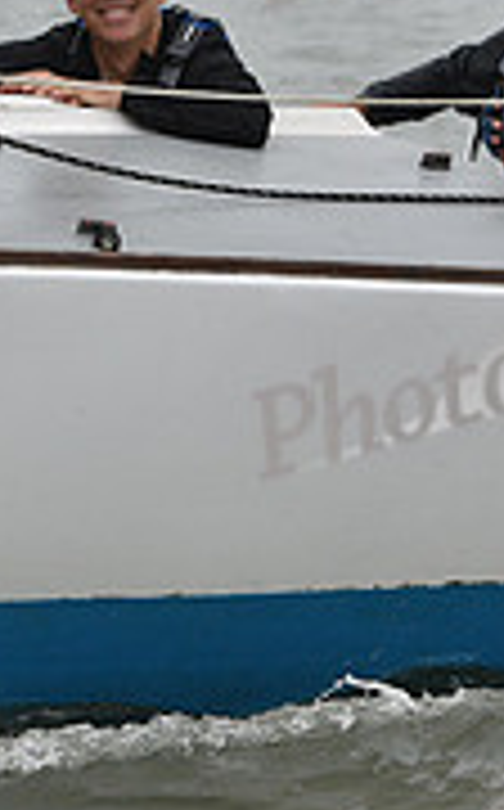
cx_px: 22
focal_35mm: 322
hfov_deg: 4.1
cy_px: 191
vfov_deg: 6.5
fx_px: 7099
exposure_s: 1/800
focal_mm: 98
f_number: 6.3
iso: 400
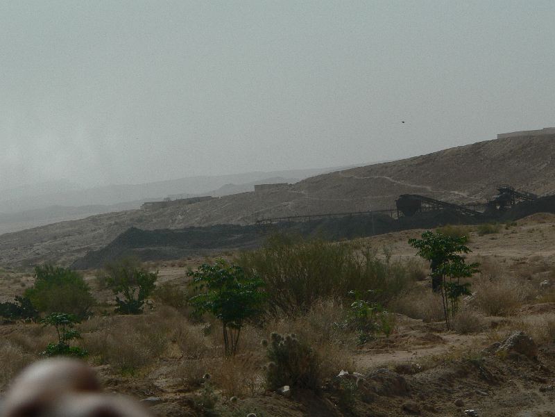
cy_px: 208
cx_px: 278
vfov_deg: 8.4
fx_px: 2822
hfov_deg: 11.2
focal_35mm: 176
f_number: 6.5
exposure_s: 1/1000
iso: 80
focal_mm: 29.4
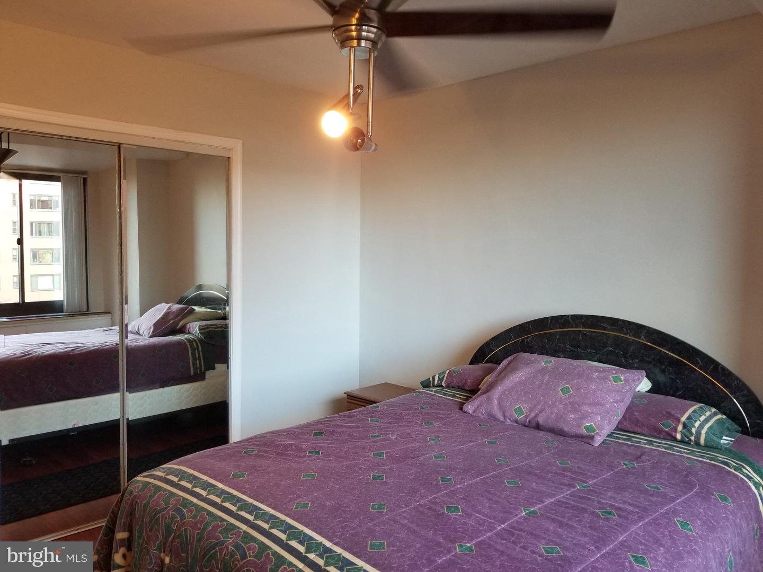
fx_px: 573
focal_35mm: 26
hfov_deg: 67.3
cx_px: 382
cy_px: 286
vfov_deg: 53.1
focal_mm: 4.25
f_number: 1.7
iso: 160
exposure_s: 1/60
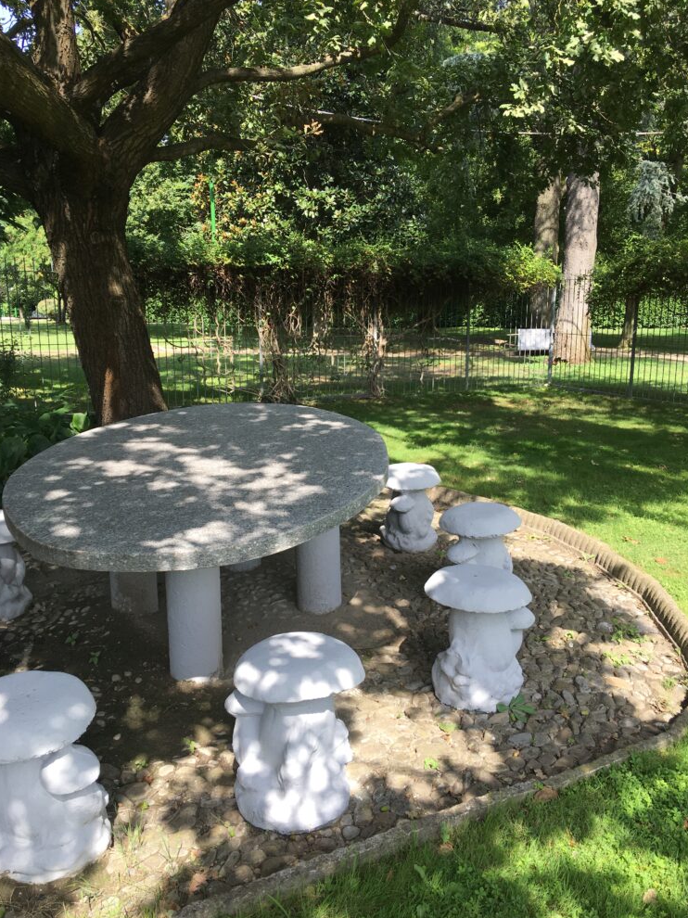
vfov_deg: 60.0
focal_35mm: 30
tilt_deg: -11.8
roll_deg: +0.0
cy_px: 451
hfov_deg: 46.8
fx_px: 795
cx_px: 336
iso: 25
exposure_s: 1/398
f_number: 2.2
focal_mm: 4.15
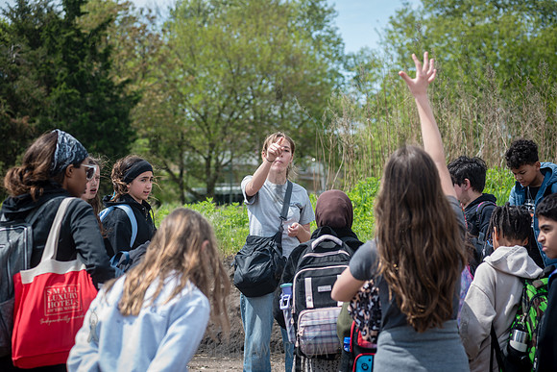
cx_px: 278
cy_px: 186
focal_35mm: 80
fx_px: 1238
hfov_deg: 25.4
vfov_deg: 17.1
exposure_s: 1/320
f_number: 4.5
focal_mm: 80
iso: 64
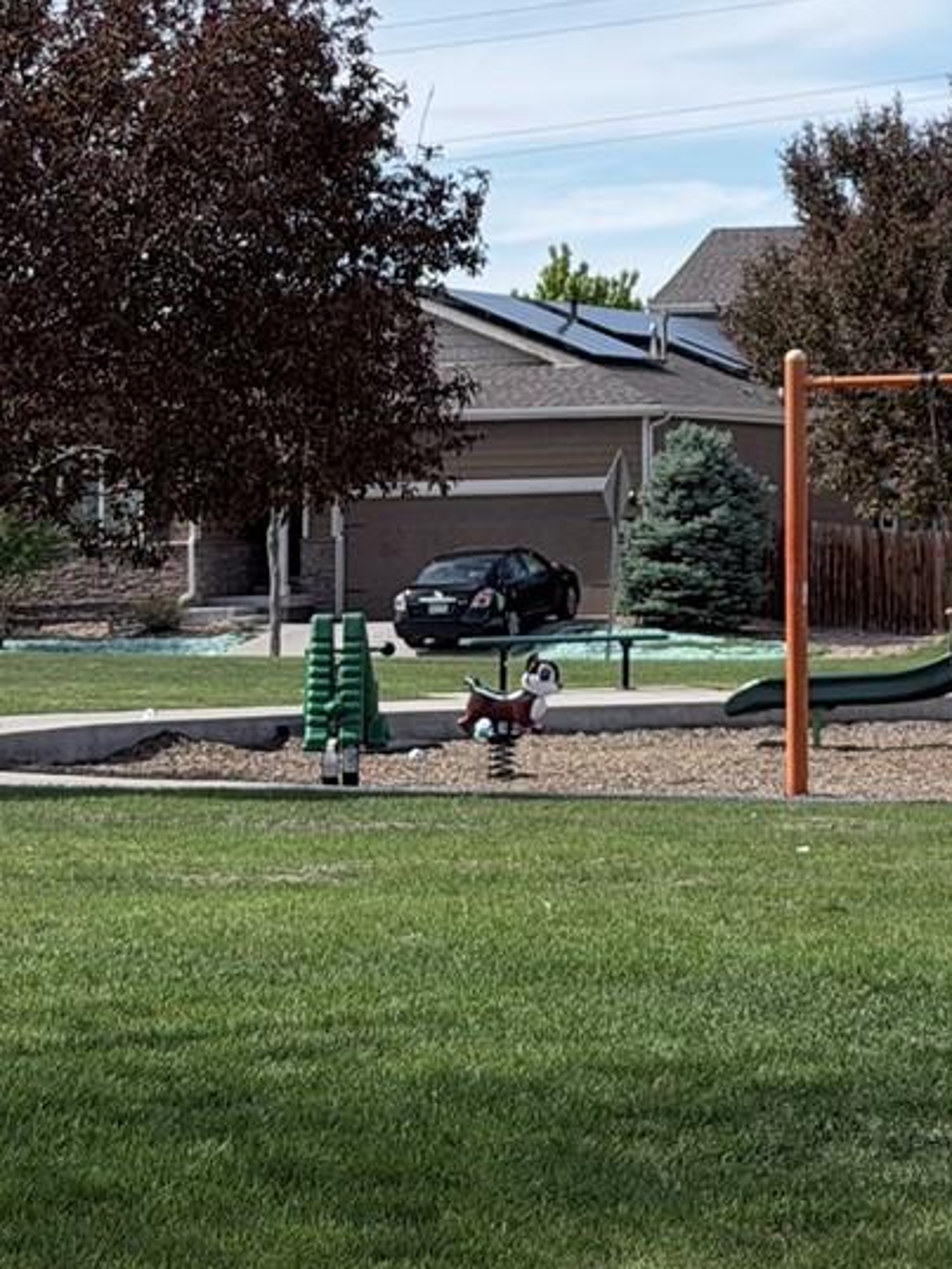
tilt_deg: +4.7
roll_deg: +0.6
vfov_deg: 13.7
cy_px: 85
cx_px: 1361
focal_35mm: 143
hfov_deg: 10.1
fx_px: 5242
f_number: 1.78
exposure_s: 1/7143
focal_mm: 6.76
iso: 64
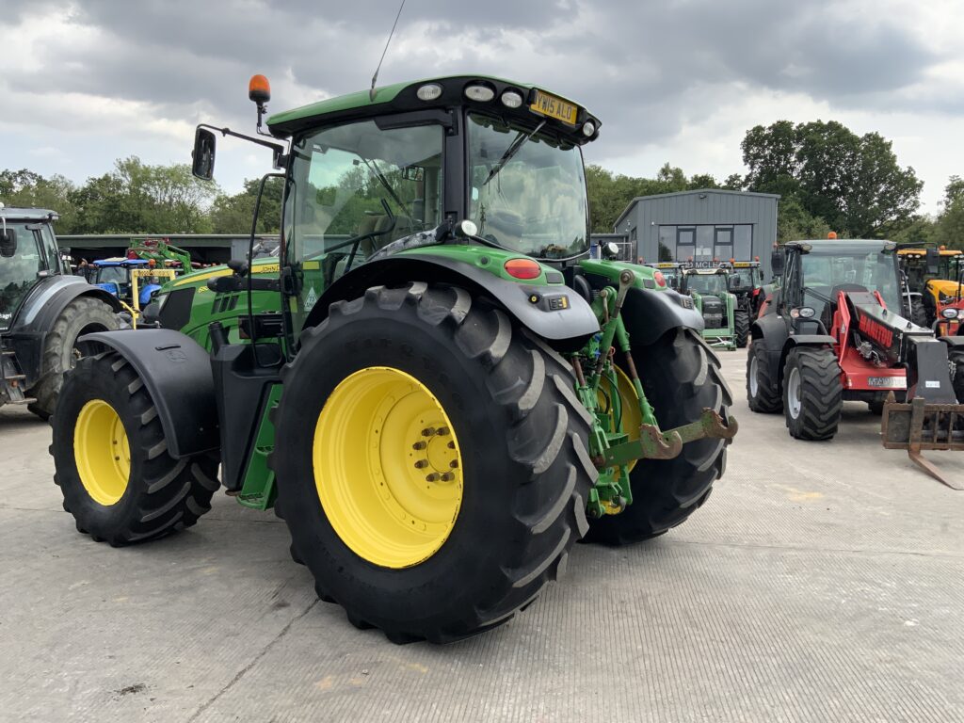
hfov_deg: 61.7
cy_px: 362
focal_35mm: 29
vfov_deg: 48.2
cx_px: 482
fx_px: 808
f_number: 1.8
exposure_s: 1/739
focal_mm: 3
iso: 16
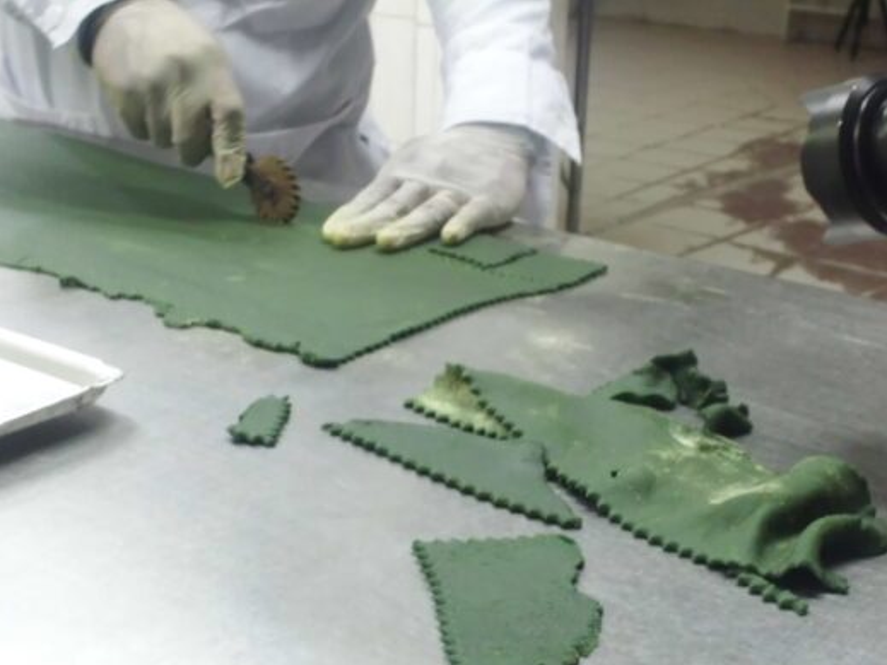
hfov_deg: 33.2
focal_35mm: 58
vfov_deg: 25.2
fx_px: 1486
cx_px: 424
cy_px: 409
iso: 400
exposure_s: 1/20
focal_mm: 8.4
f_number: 3.3
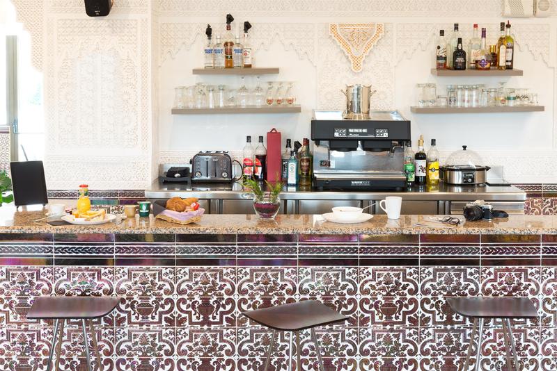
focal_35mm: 48
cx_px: 278
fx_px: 743
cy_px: 186
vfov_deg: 28.1
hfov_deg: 41.1
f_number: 10
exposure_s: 1
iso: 160
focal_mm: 48
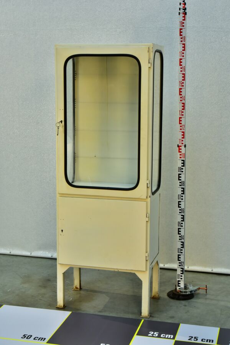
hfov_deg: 21.9
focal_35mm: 62
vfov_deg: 32.4
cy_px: 172
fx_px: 594
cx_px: 115
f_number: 18
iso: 500
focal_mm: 62
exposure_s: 1/10
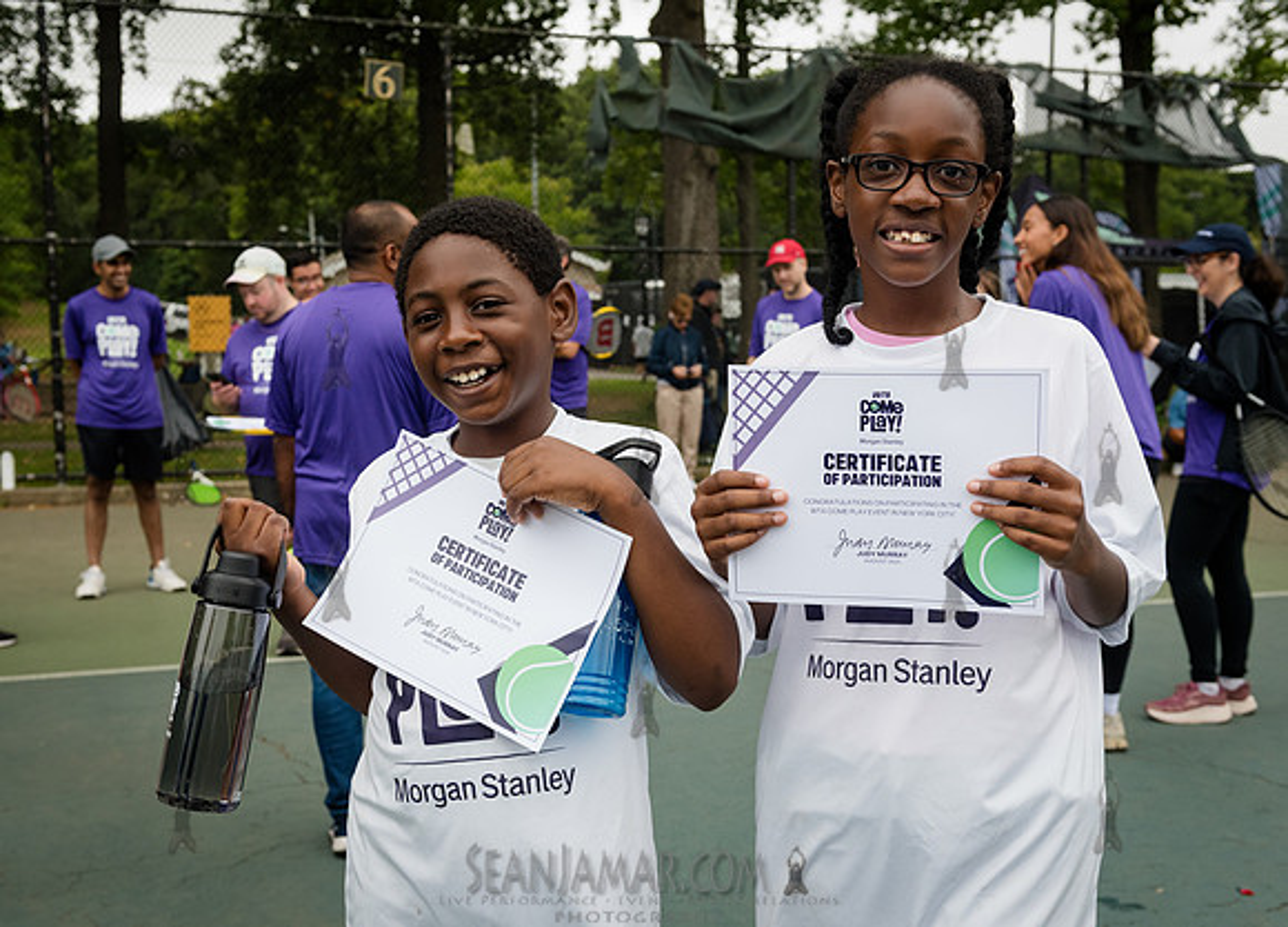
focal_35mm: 44
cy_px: 489
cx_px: 601
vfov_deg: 31.8
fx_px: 1627
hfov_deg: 43.2
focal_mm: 38
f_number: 5
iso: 1000
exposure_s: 1/500
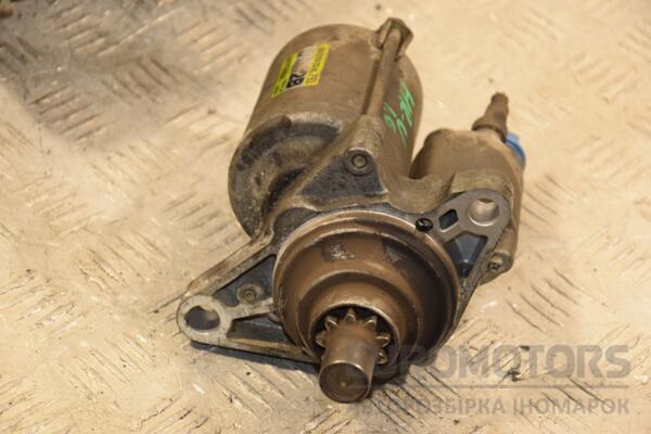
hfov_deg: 18.2
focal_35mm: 112
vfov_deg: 12.2
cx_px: 326
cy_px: 217
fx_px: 2034
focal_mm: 75
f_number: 5.3
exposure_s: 1/100
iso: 800
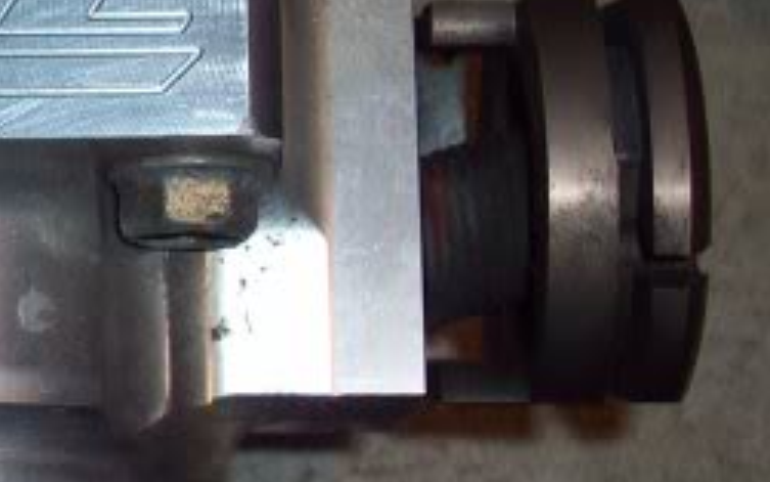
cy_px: 58
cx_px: -255
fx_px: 2624
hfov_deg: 15.8
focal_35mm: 125
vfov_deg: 10.4
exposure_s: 1/64
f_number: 2.8
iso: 80
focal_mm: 6.2
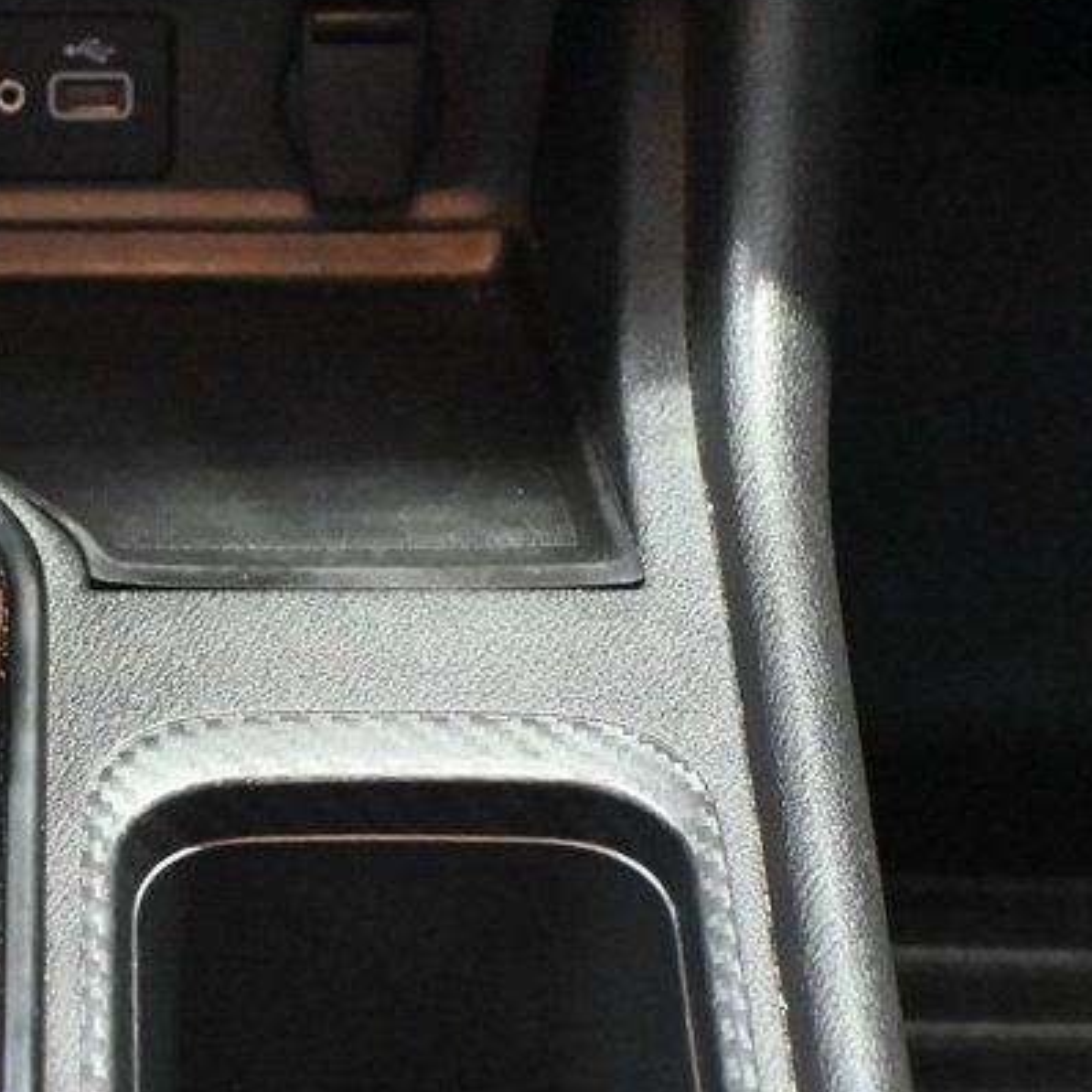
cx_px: 154
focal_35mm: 118
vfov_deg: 14.8
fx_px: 4211
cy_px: 631
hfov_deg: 14.7
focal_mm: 36
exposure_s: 1/25
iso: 12800
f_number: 5.3
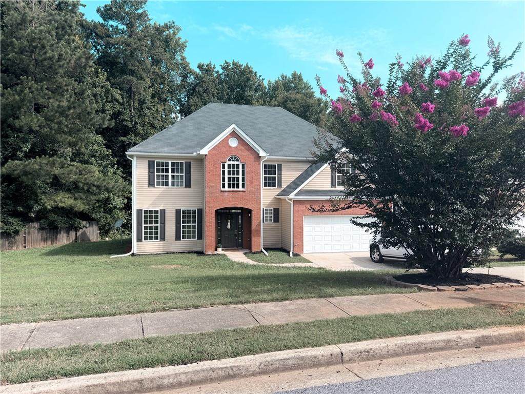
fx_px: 364
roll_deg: +0.0
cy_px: 197
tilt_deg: -0.2
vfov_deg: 56.8
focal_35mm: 24
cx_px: 262
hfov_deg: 71.6
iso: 80
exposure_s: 1/2445
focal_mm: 6.76
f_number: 1.78
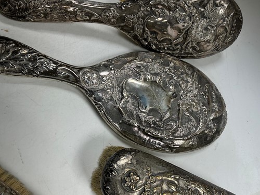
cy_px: 98
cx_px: 130
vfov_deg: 49.7
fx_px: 210
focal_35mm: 28
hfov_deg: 63.4
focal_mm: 3
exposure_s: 1/100
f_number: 1.8
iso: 40
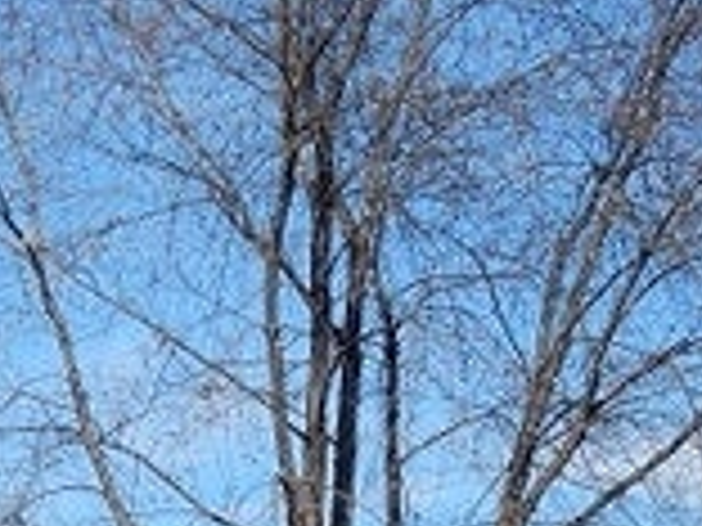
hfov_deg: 12.7
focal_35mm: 156
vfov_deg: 9.0
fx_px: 3164
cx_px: 342
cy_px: 1039
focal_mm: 6.8
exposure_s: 1/1000
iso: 125
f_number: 3.4
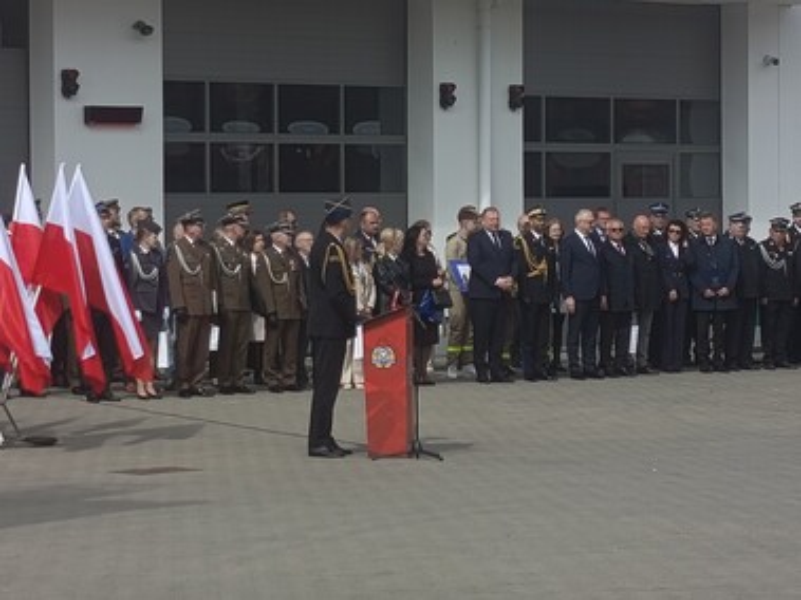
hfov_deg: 14.5
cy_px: 300
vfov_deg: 10.9
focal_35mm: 136
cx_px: 400
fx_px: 3146
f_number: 1.7
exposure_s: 1/836
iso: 51
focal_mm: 5.27
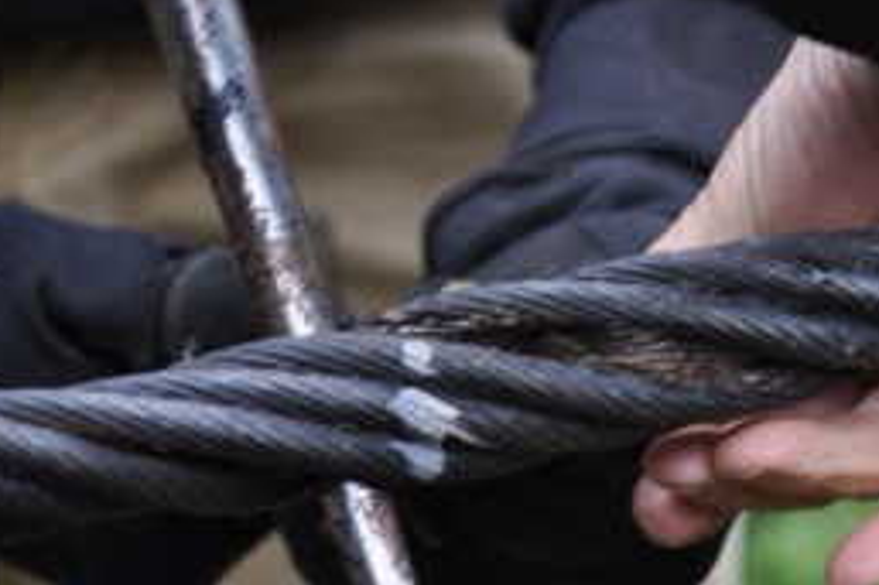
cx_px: 633
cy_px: 395
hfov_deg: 7.0
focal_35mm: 294
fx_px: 7172
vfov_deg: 4.7
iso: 220
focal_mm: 105
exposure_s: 1/125
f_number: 5.6
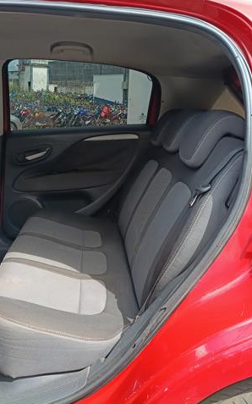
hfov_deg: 34.0
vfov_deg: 52.8
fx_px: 407
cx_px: 79
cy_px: 202
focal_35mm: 37
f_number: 1.8
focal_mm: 4.81
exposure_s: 1/231
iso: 150
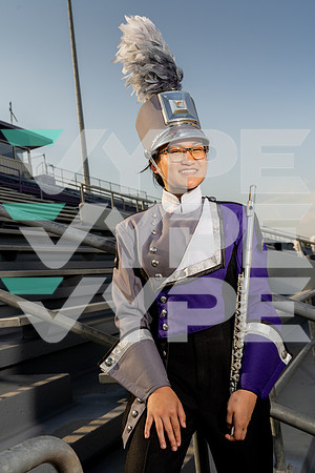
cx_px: 158
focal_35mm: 37
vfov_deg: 51.9
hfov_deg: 35.9
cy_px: 236
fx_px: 486
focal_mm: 37
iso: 100
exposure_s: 1/250
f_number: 8
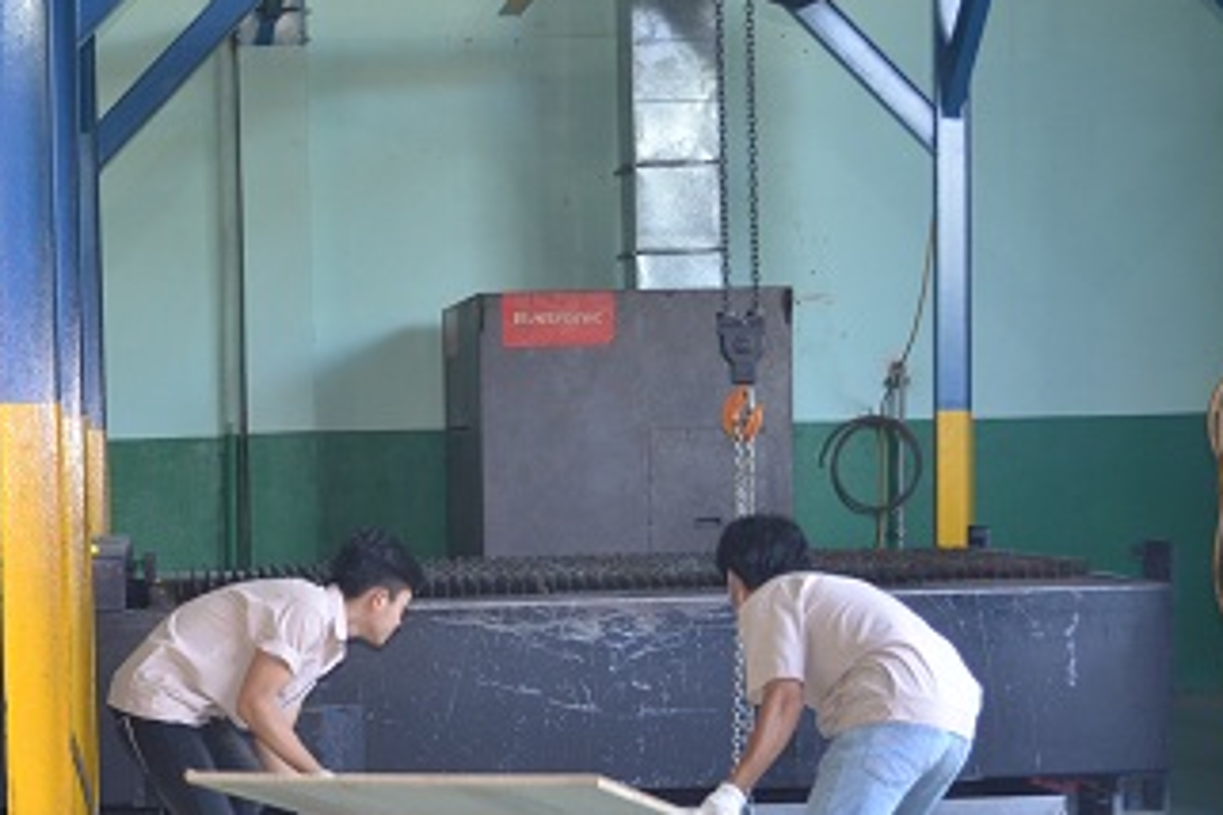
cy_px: 617
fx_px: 2480
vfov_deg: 18.5
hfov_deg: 27.1
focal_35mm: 73
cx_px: 213
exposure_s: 1/30
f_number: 4.2
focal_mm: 26
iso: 360
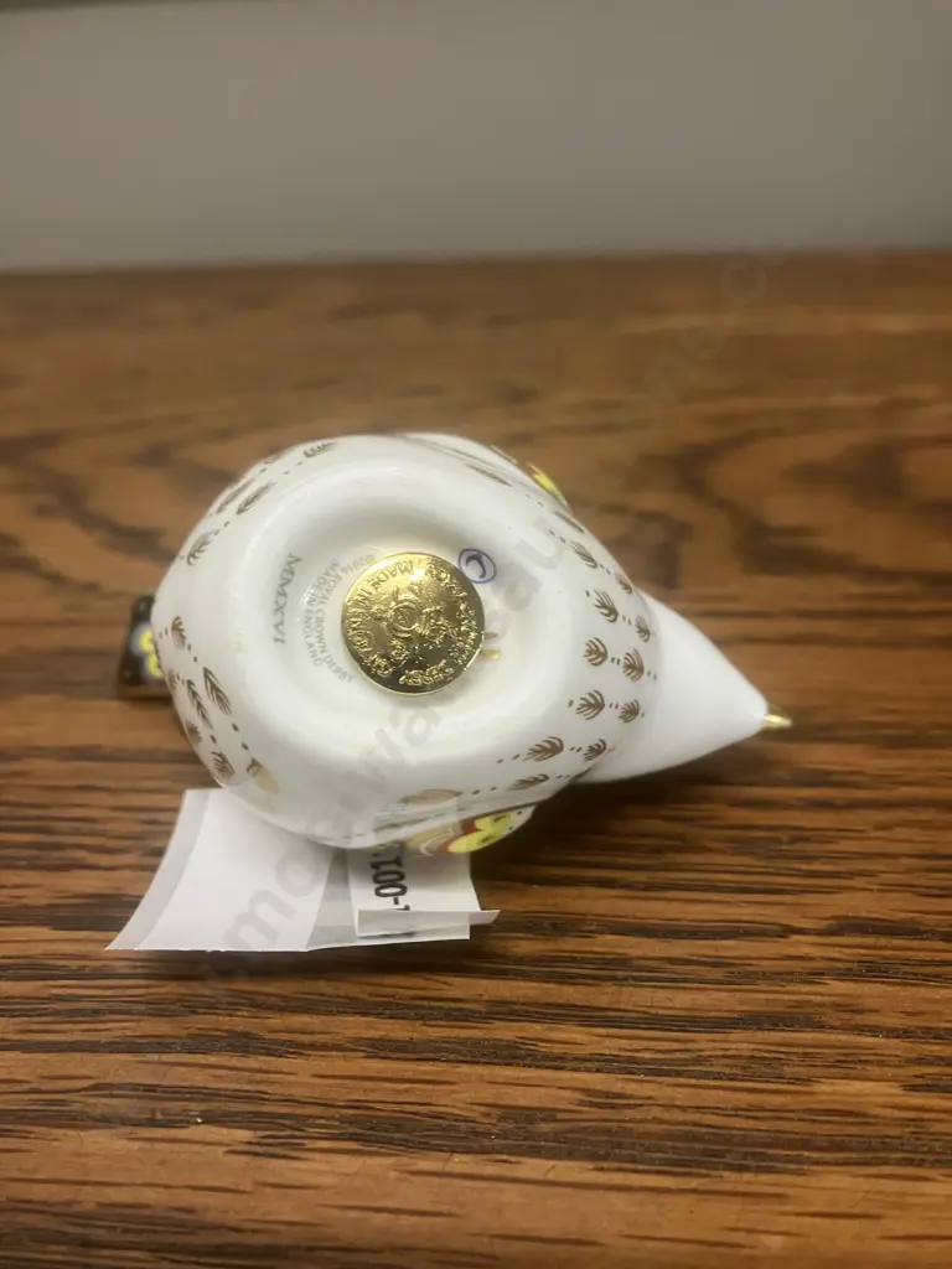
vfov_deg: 63.4
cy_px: 634
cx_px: 476
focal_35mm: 28
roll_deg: +2.2
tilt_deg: -31.0
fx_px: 1027
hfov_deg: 49.7
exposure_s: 1/50
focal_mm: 3.99
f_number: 1.8
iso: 125
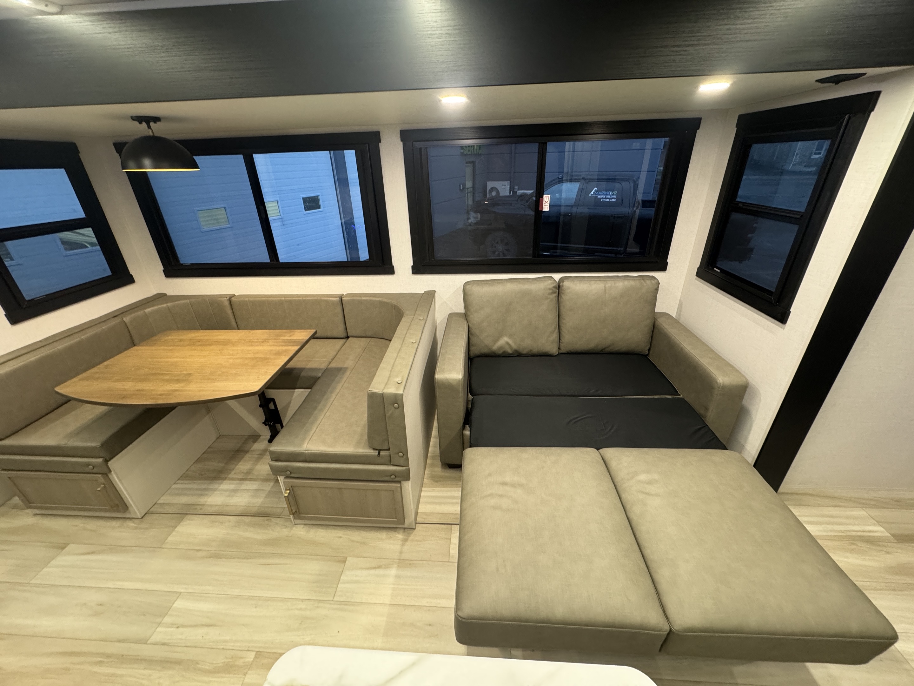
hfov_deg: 102.1
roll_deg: +2.4
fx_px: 370
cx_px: 457
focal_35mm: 14
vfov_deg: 85.7
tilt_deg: -26.1
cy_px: 343
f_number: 2.2
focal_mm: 2.22
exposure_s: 1/44
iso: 320
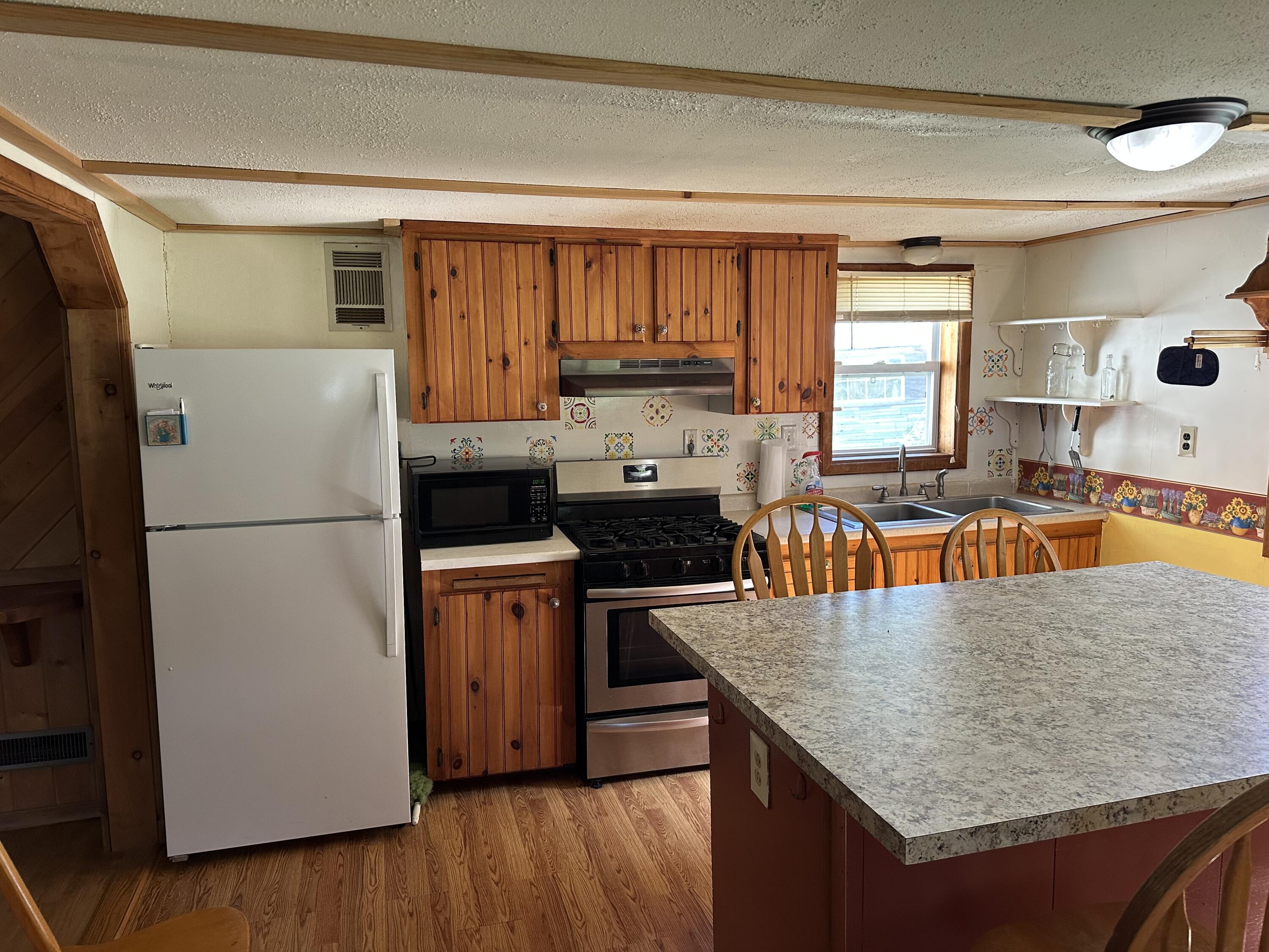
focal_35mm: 24
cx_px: 634
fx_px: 880
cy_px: 476
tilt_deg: -7.8
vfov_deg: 56.8
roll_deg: +0.6
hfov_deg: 71.6
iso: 200
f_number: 1.78
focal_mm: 6.86
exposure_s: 1/121
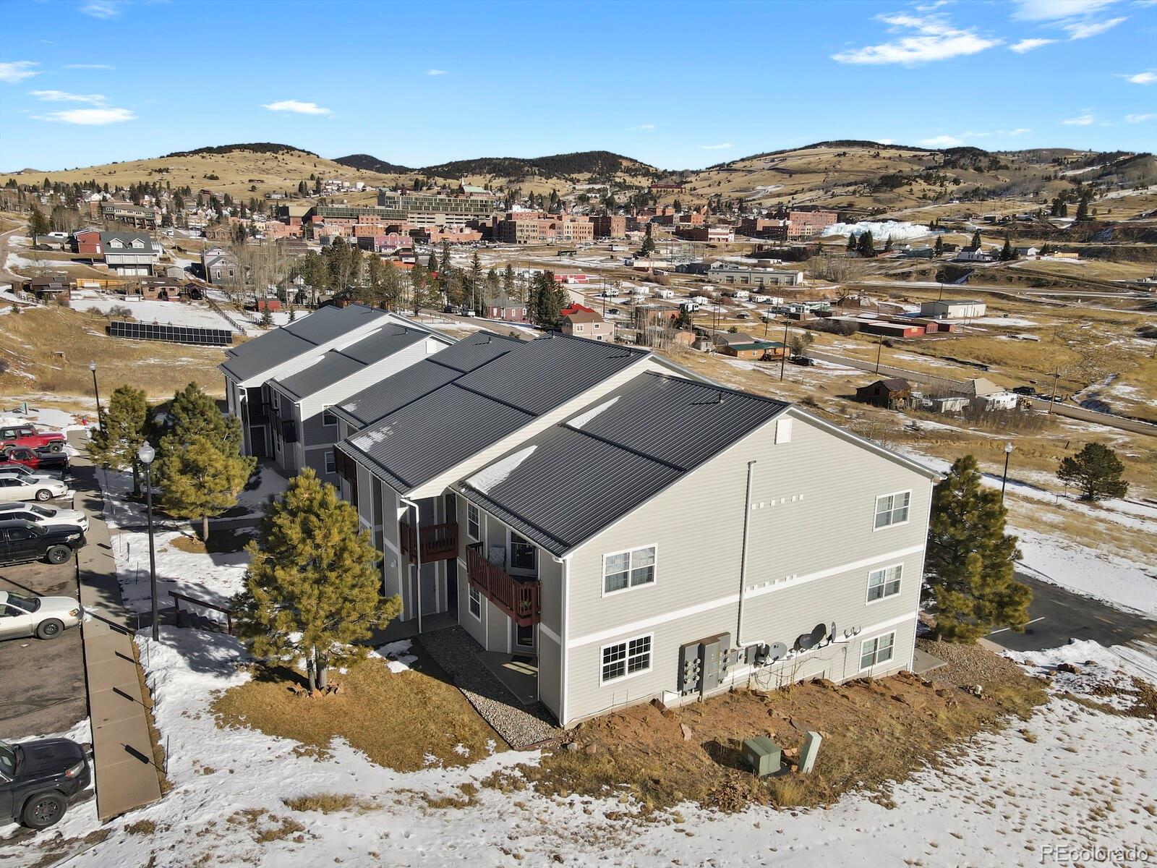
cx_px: 578
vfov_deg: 56.8
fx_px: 802
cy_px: 434
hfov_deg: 71.6
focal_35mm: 24
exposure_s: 1/730
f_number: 2.8
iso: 110
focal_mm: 4.5
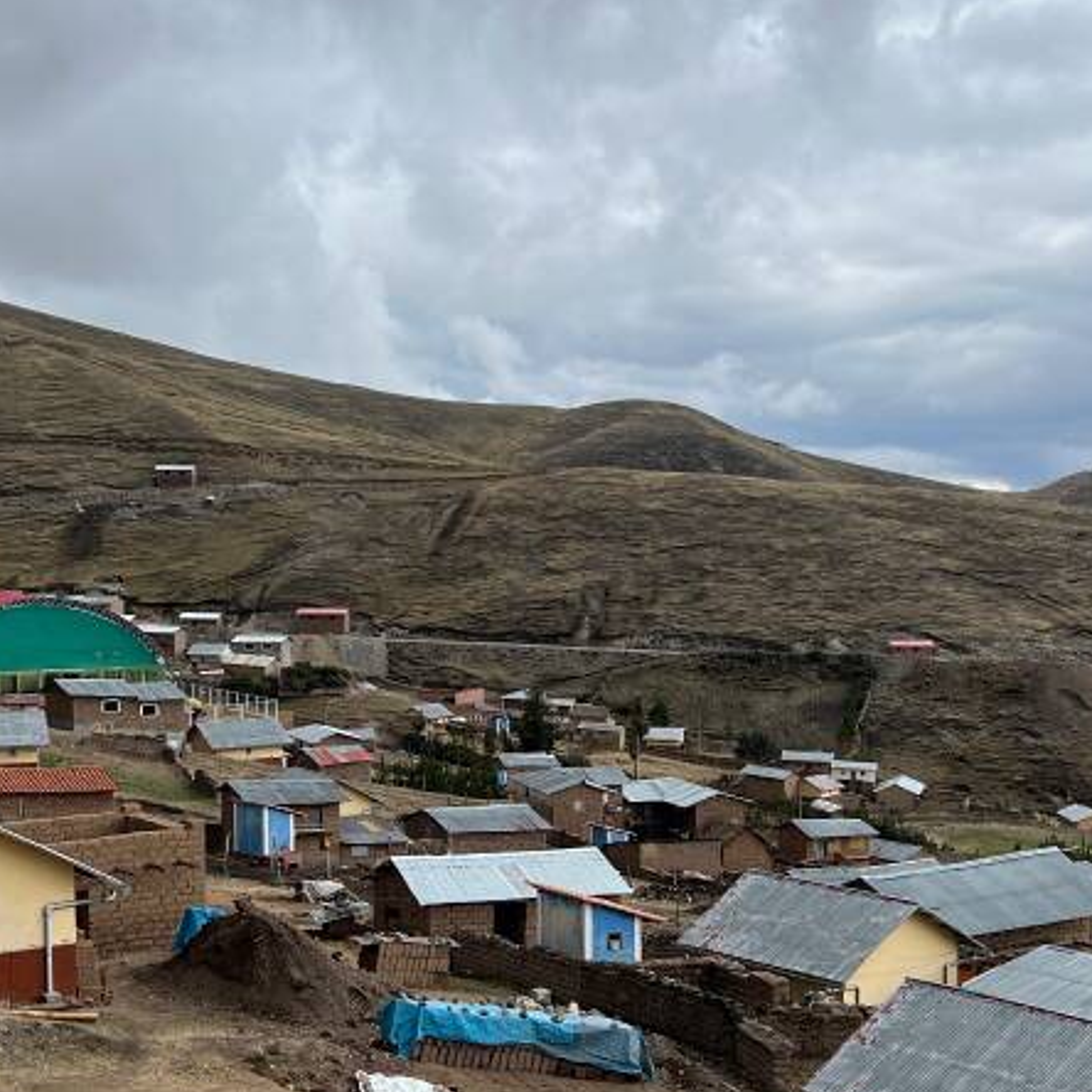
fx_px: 1892
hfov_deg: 32.2
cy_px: 689
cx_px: 566
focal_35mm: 53
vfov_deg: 32.0
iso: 50
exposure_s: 1/4274
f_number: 1.5
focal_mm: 5.7
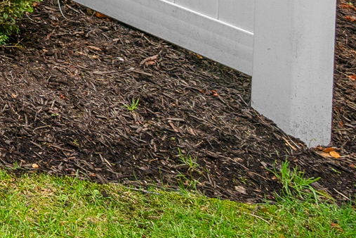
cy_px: -373
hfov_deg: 11.6
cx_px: -702
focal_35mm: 100
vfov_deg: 11.0
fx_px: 989
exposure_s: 1/80
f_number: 8
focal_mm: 16.5
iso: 200
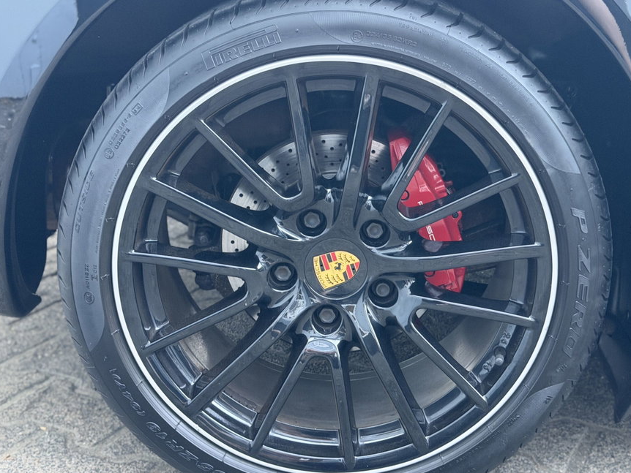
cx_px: 359
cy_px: 246
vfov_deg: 25.7
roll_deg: -1.6
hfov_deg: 33.7
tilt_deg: -18.5
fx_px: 1039
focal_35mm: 57
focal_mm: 6.76
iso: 320
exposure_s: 1/40
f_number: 1.78
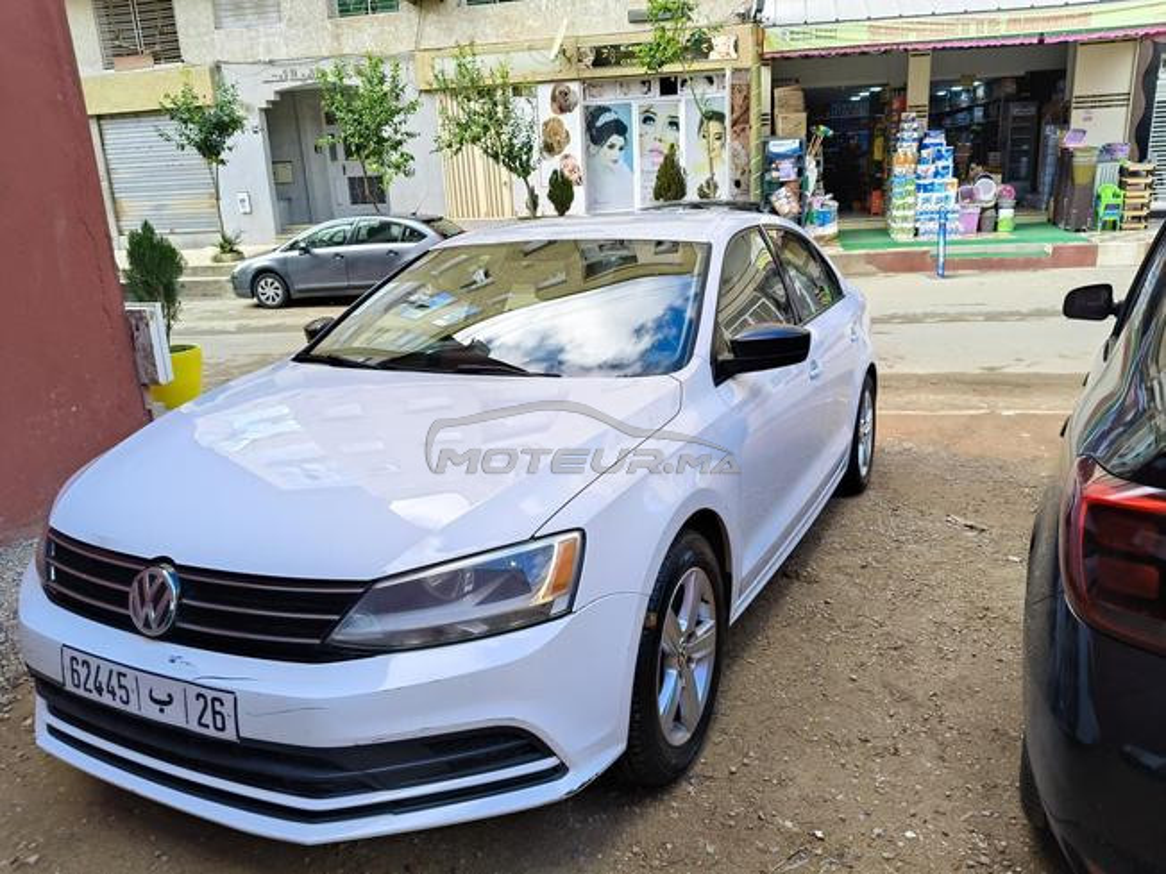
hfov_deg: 67.3
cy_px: 437
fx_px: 876
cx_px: 583
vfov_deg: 53.1
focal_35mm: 26
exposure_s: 1/491
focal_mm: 4.84
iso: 80
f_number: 1.8
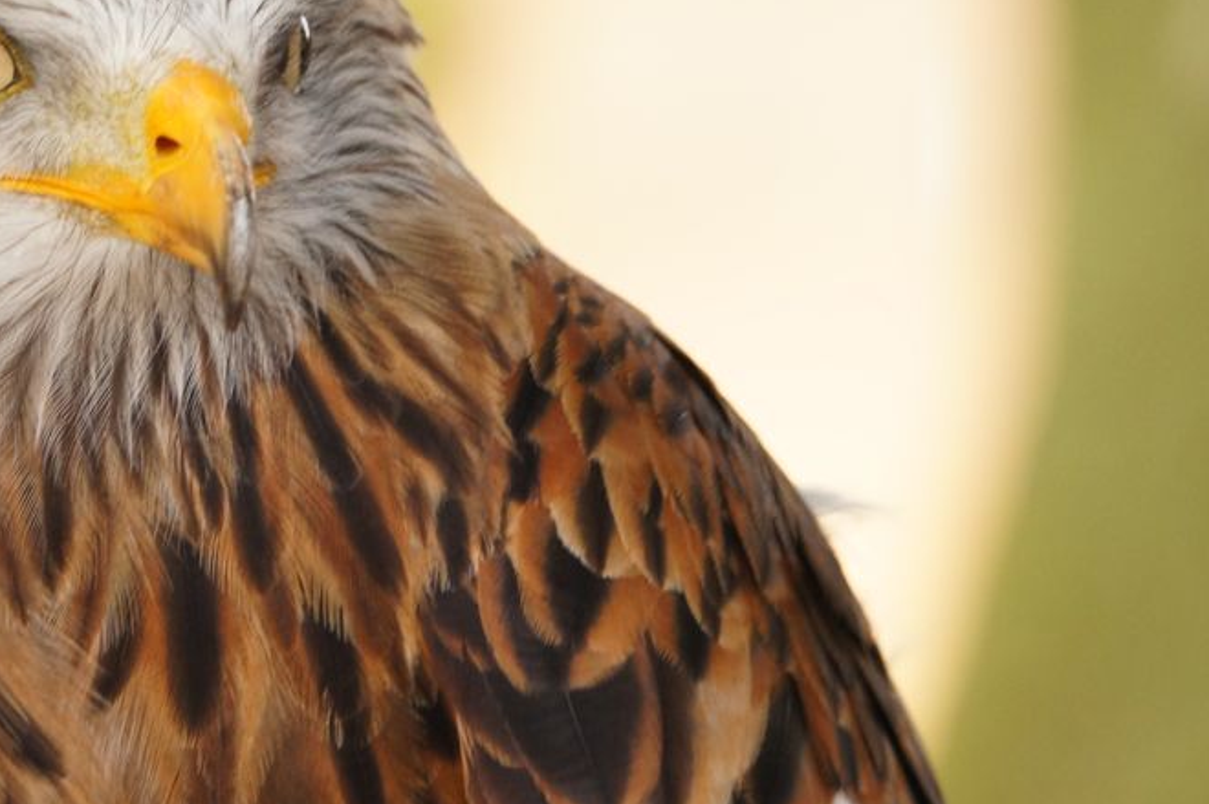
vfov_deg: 2.5
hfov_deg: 3.8
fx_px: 18289
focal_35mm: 545
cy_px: 279
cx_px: 173
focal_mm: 200
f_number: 8
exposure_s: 1/100
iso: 800
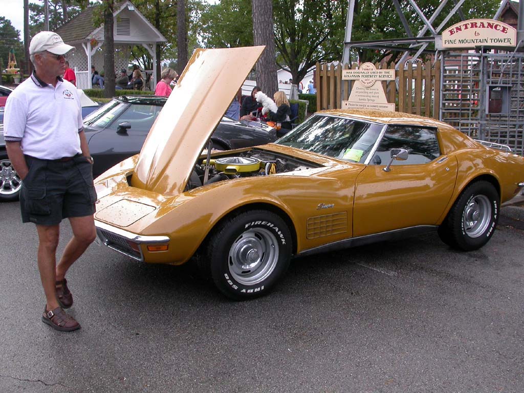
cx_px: 262
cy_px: 196
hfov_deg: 49.0
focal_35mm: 38
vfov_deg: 37.7
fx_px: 575
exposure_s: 1/160
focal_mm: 7.85
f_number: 5.3
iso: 100
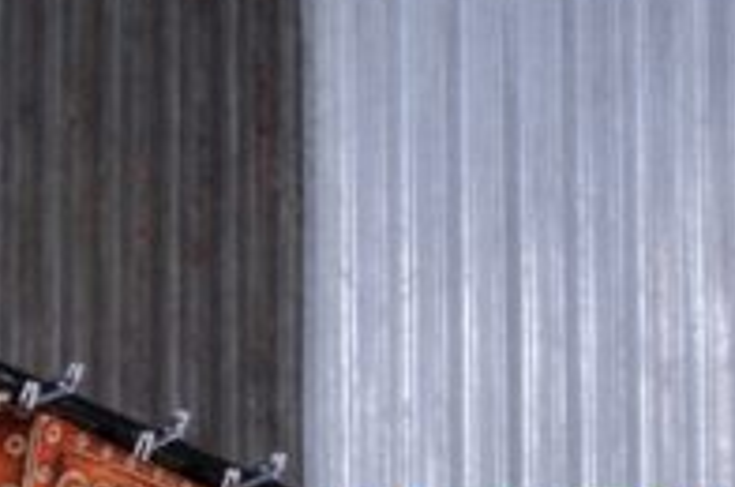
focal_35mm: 333
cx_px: 34
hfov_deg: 6.2
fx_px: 6788
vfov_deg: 4.1
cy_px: 721
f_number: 6.3
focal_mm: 85
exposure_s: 1/60
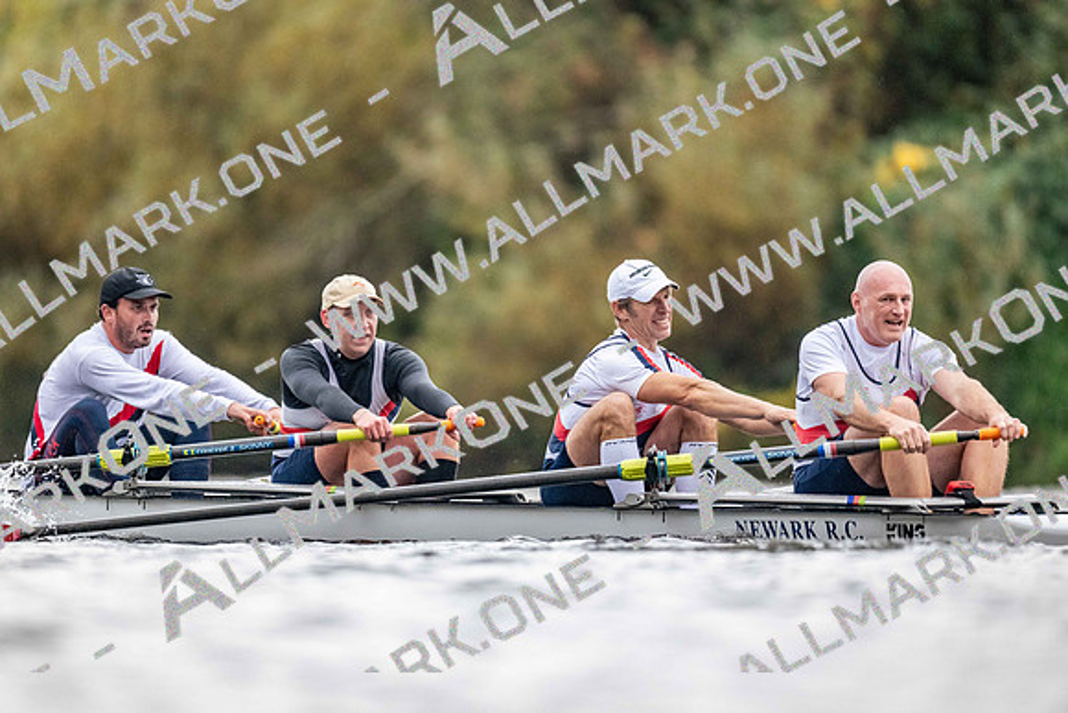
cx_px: 534
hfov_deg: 3.4
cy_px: 356
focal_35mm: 600
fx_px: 17803
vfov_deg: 2.3
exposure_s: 1/2500
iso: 4500
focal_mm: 600
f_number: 4
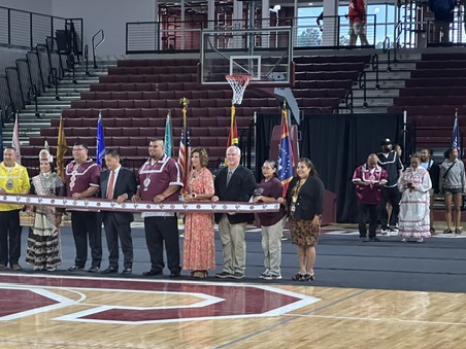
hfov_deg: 18.0
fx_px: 1467
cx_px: 140
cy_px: 243
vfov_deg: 13.6
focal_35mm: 109
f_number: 2.8
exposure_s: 1/60
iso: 250
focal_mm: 9
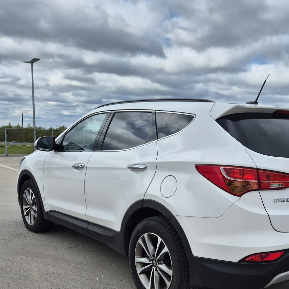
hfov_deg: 43.4
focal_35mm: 38
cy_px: 183
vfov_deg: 43.5
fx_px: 359
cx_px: 185
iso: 25
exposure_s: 1/2576
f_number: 1.8
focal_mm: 5.4
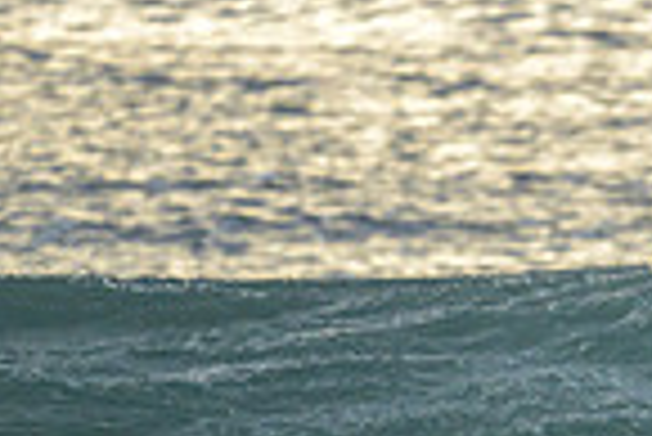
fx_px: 57831
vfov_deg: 0.4
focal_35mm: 3190
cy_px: 461
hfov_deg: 0.6
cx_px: 1228
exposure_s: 1/2500
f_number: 6.3
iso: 1250
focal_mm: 800
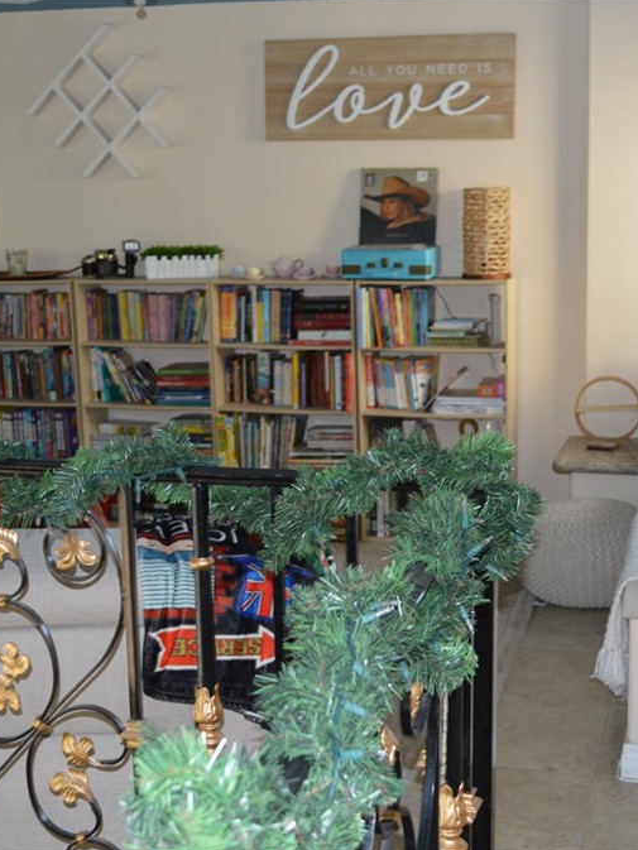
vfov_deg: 33.8
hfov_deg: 25.7
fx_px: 1400
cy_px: 424
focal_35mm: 57
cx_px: 286
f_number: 4.2
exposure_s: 1/60
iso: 720
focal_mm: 26
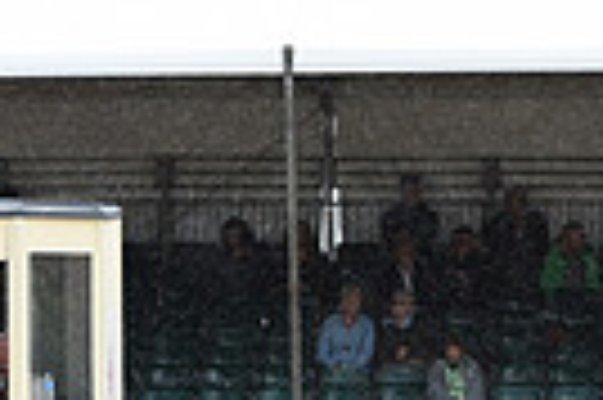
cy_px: 72
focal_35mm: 443
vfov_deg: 3.1
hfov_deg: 4.6
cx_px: 1278
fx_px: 7411
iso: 450
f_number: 5
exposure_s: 1/1250
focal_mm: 102
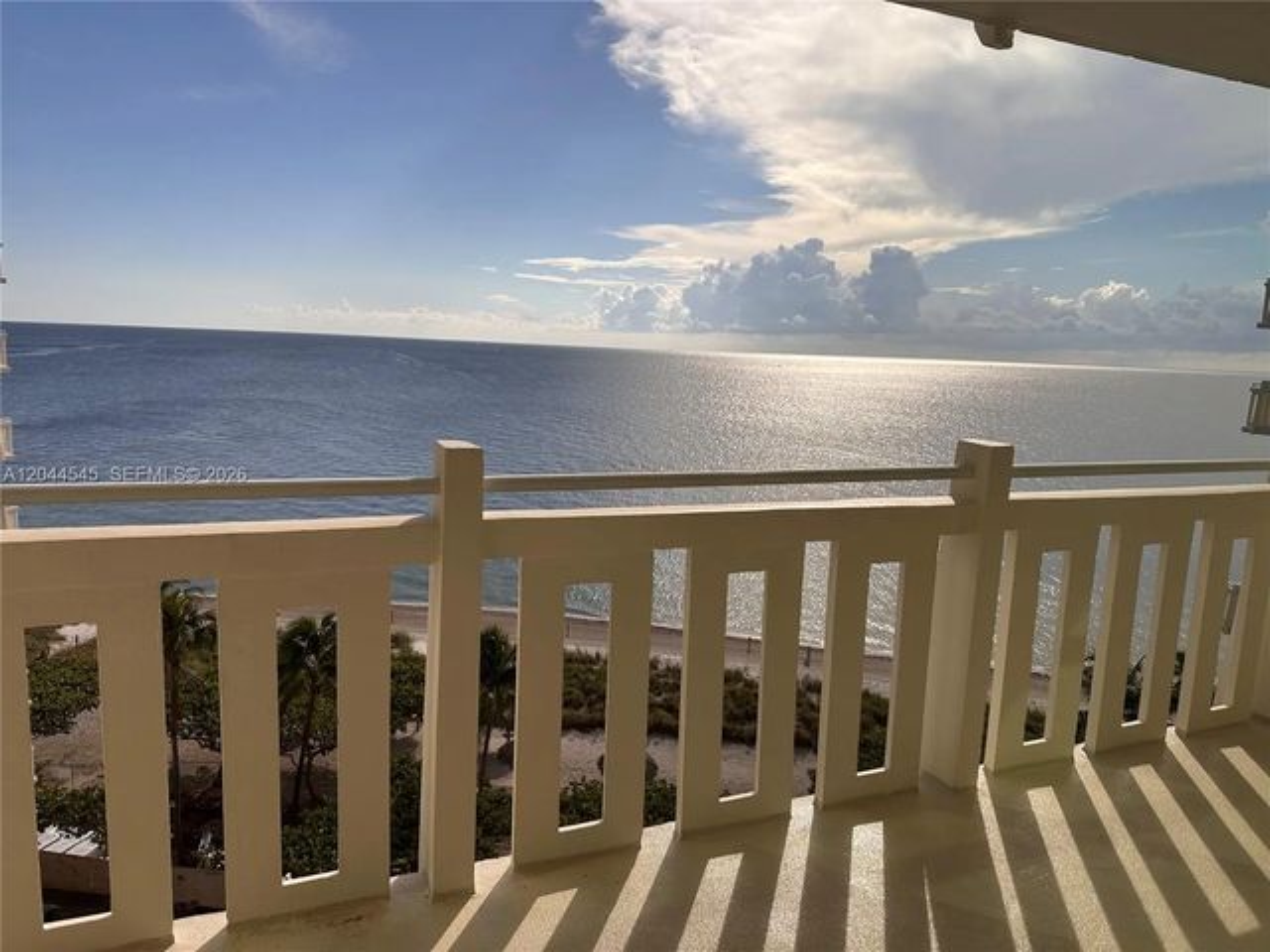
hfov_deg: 71.6
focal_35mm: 24
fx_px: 881
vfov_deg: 56.8
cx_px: 635
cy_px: 476
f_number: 1.78
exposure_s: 1/3472
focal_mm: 6.86
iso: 80
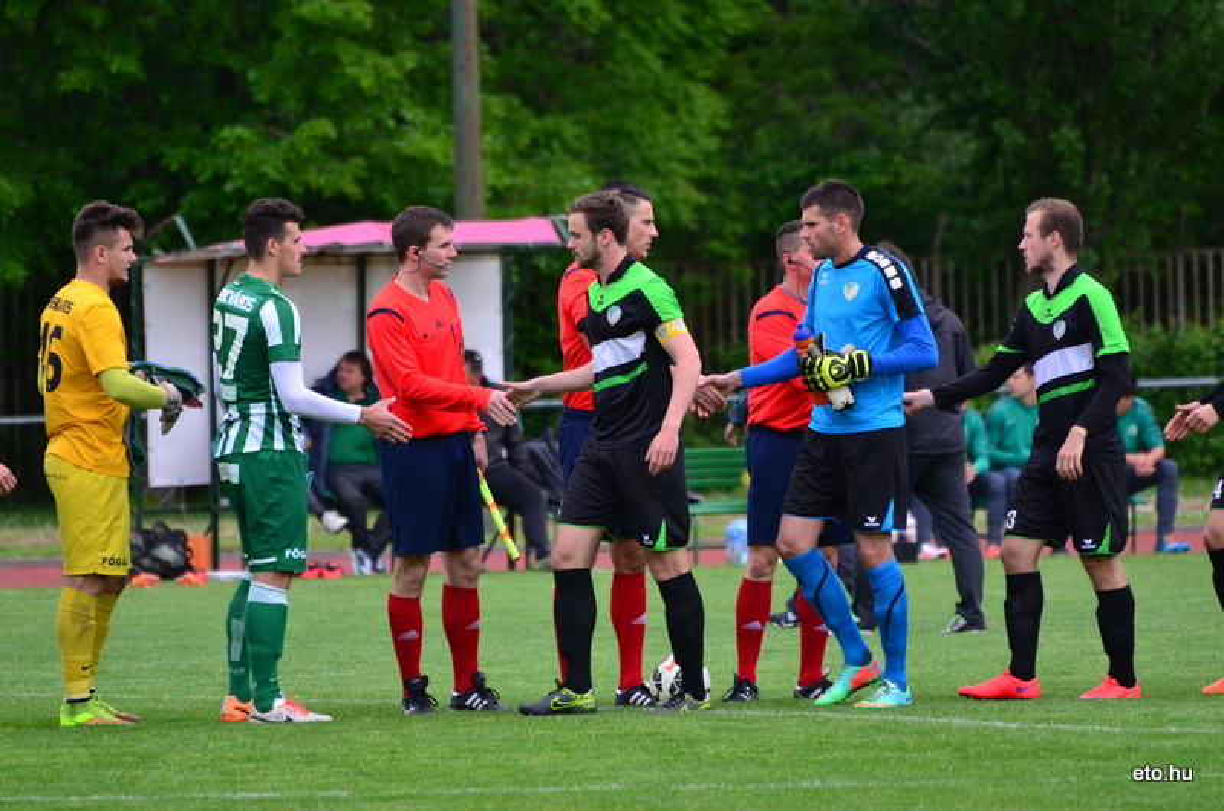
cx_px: 612
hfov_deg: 4.6
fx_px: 15269
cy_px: 406
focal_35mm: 450
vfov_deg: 3.0
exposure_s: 1/500
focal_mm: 300
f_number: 5.6
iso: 500
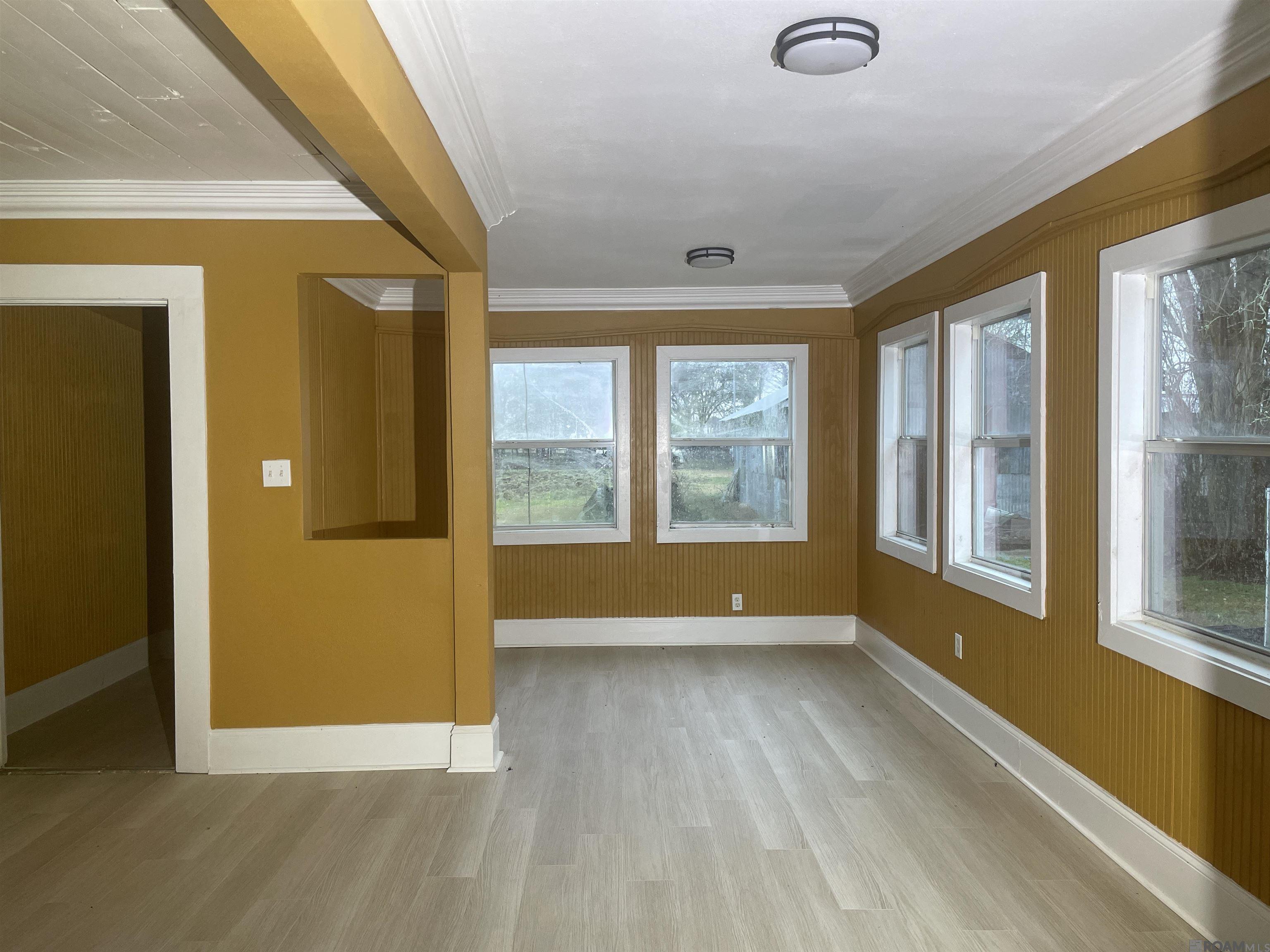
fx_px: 954
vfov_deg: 53.1
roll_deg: +0.9
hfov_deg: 67.3
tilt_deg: -1.8
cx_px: 635
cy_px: 476
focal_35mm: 26
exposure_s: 1/121
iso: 125
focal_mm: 4.2
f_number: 1.6
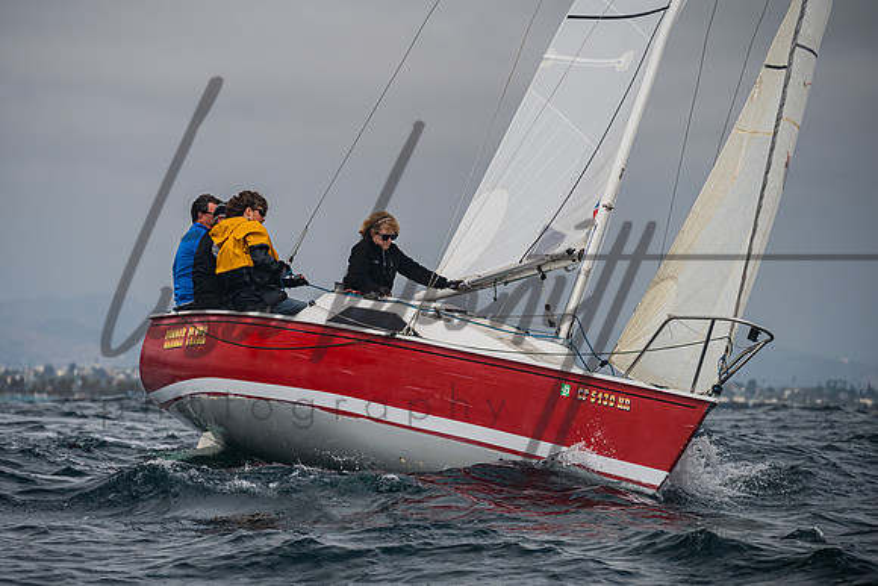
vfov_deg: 5.7
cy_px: 323
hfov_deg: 8.6
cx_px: 398
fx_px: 5838
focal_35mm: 239
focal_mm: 200
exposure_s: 1/640
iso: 160
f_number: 6.3
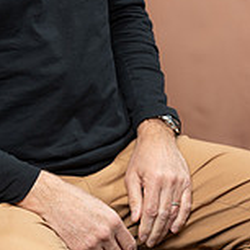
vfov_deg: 11.5
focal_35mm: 150
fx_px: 1226
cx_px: 33
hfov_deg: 11.6
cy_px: -36
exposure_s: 1/160
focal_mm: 60
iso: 320
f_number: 4
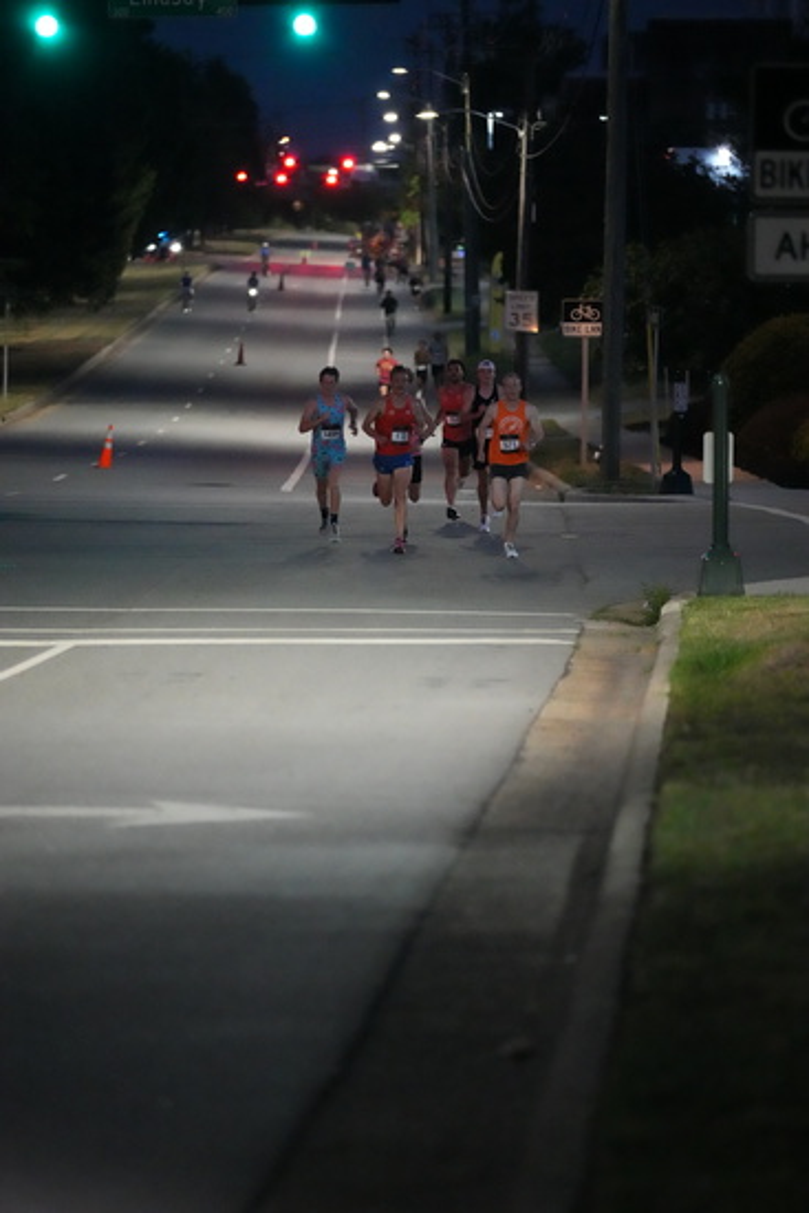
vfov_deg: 10.3
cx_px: 404
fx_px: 6737
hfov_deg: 6.9
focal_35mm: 200
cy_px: 606
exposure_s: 1/400
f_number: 2.8
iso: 25600
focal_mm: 200
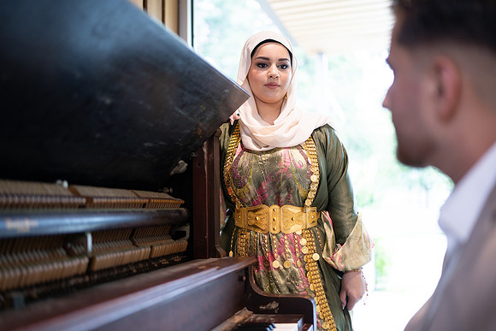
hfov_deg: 54.4
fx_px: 482
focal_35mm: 35
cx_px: 248
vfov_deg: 37.9
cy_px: 166
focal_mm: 35
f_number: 1.2
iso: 200
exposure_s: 1/125
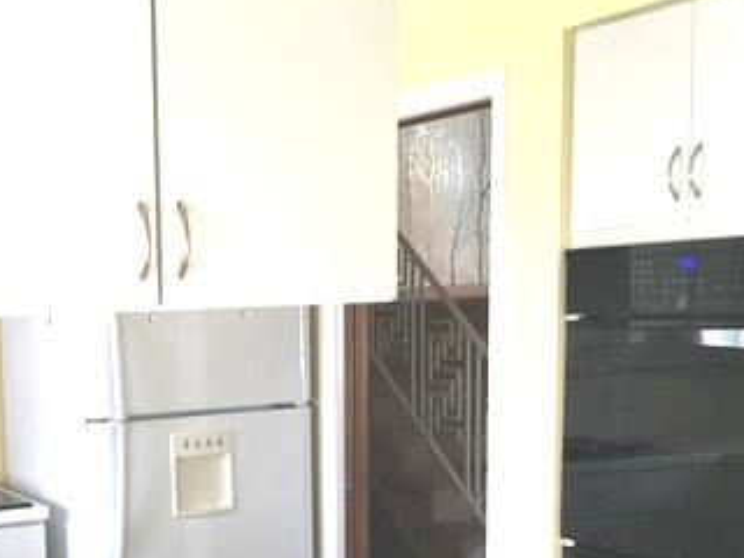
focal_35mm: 58
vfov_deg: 24.5
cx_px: 95
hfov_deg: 31.9
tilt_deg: -7.7
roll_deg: +1.6
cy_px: 509
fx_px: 1247
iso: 32
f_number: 2.2
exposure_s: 1/60
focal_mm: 4.15
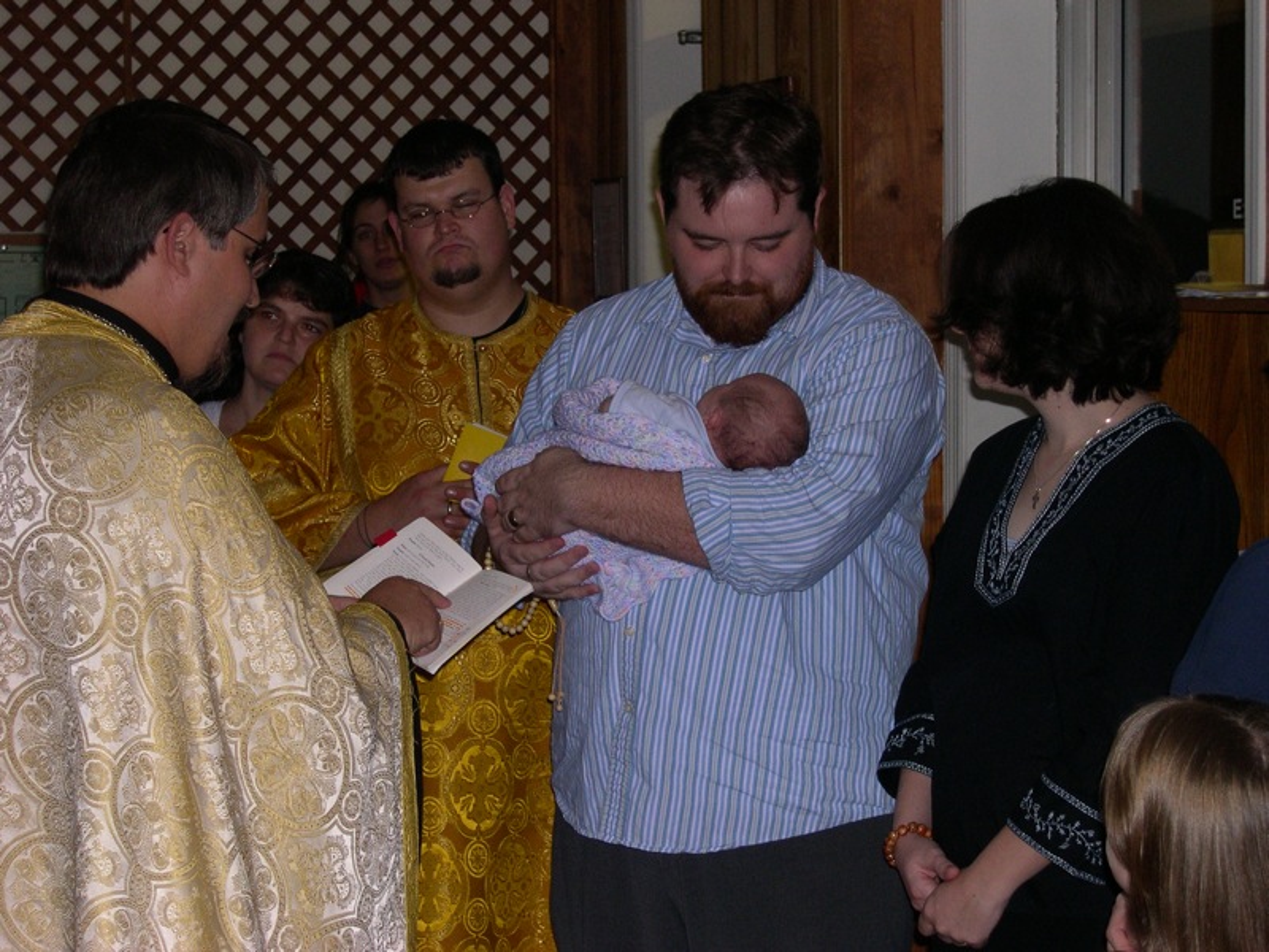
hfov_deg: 25.3
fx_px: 2823
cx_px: 634
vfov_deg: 19.1
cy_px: 476
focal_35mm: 77
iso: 260
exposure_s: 1/60
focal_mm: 16.3
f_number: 4
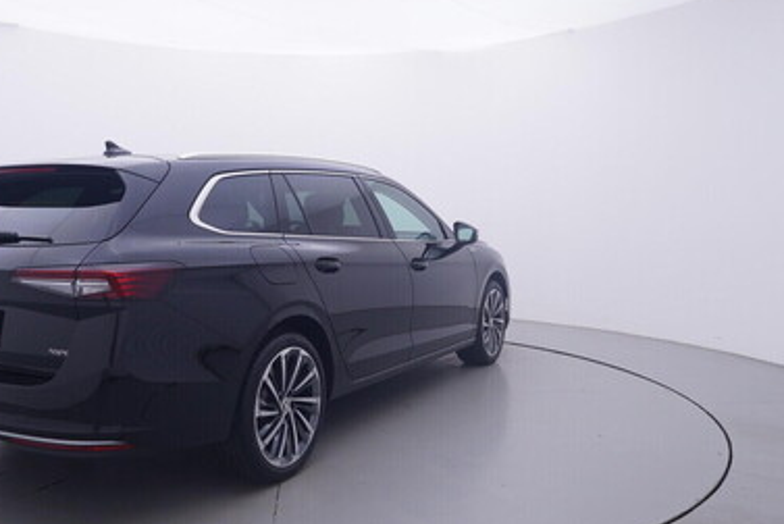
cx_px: 307
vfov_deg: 40.3
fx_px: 713
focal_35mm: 33
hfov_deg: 57.1
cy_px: 251
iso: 200
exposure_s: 1/80
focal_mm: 15
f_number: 5
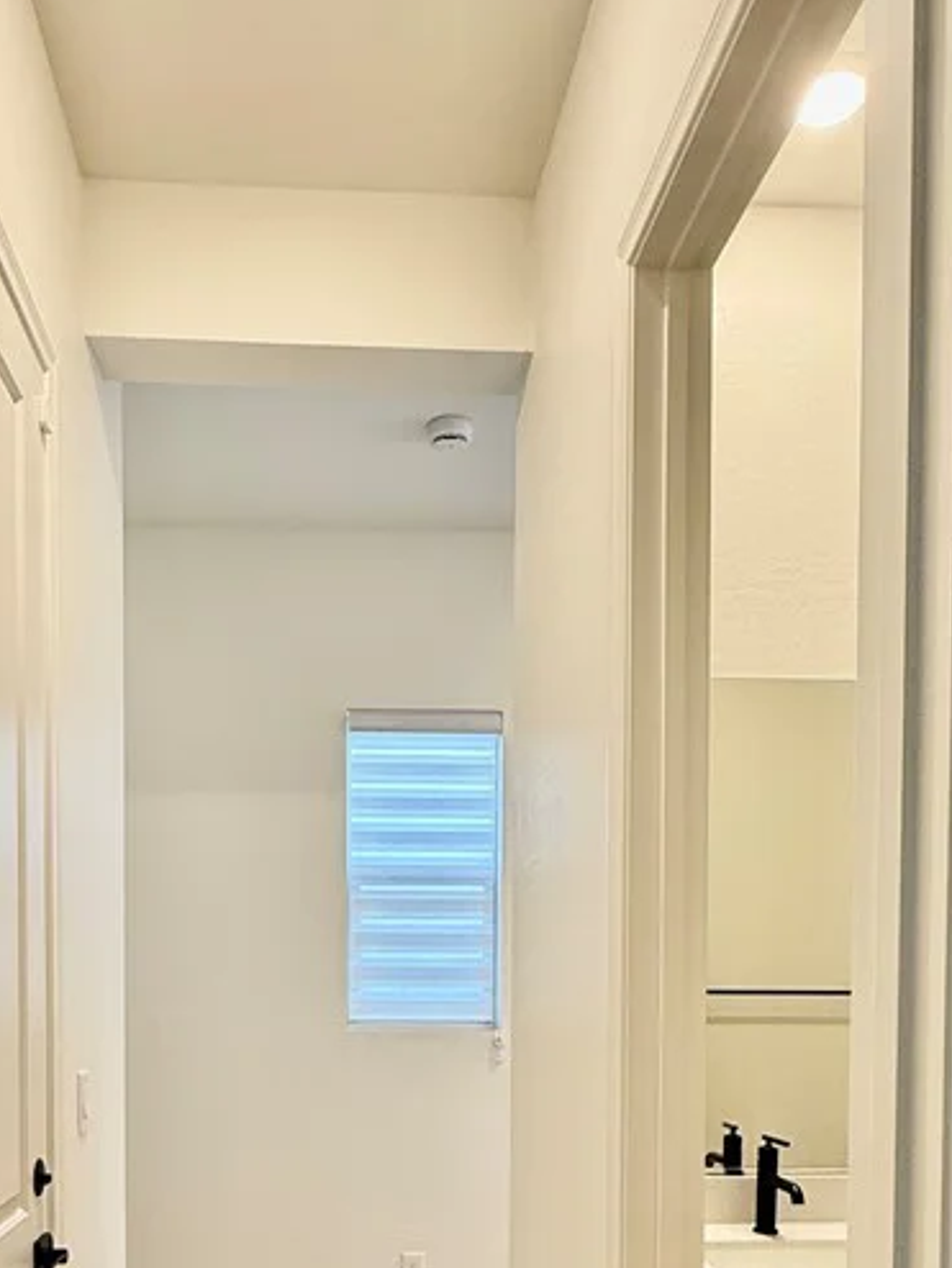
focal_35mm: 29
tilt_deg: -1.2
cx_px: 352
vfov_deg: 56.8
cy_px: 1027
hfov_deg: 47.8
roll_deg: -0.2
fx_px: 1062
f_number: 2.2
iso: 200
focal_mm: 2.22
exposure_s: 1/60
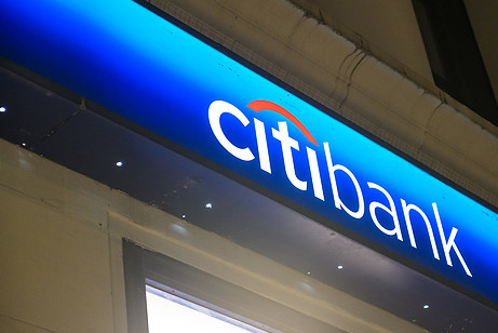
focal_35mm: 88
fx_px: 1218
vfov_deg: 15.6
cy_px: 180
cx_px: 296
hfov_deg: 23.1
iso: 1250
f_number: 3.2
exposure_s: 1/50
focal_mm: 70
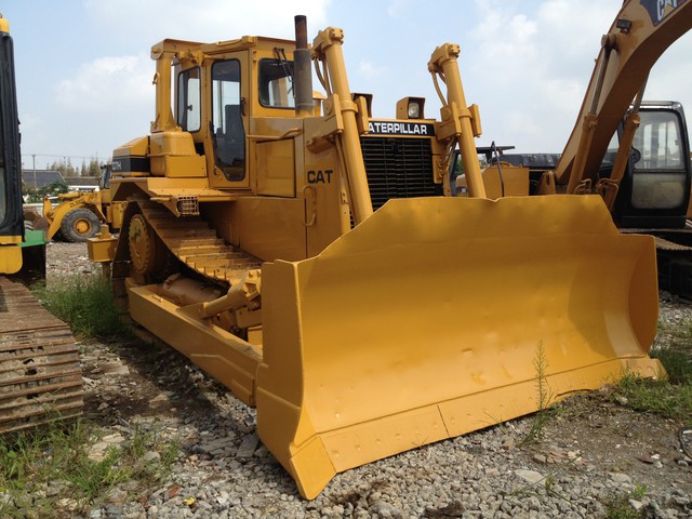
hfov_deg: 52.6
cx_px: 346
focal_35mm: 35
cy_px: 260
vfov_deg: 40.7
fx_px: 700
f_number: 2.4
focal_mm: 4.28
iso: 50
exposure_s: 1/1346
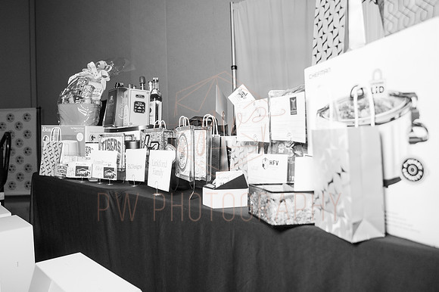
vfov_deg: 47.8
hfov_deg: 67.3
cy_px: 134
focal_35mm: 27
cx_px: 208
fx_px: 330
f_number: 2.8
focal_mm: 24
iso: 640
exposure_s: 1/200
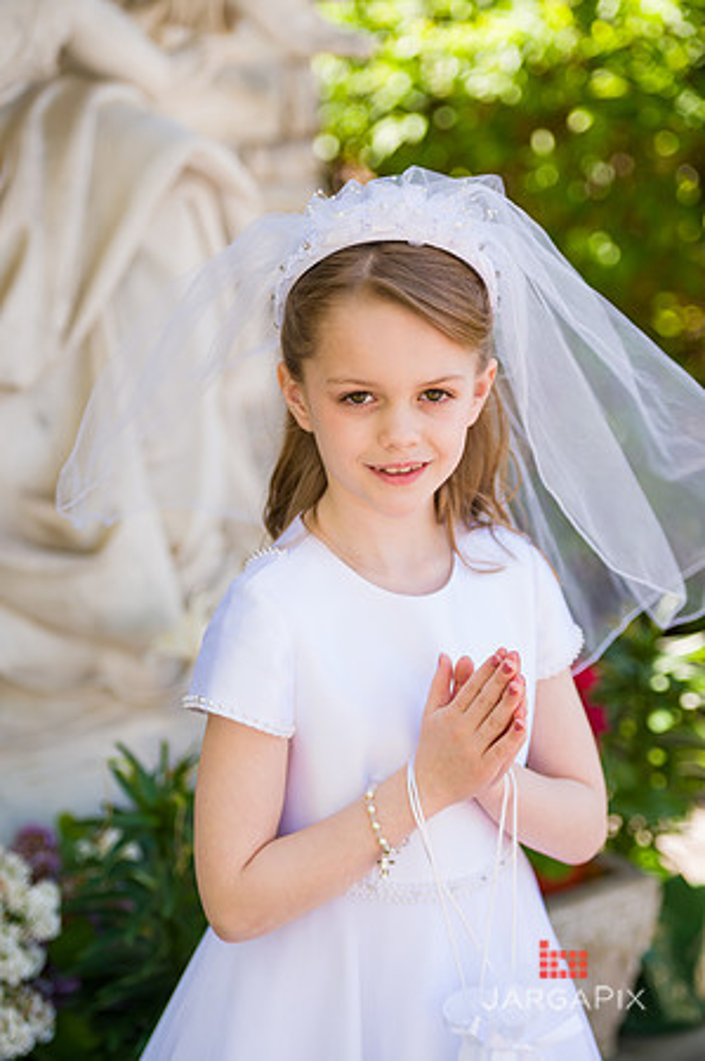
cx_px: 352
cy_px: 530
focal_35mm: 82
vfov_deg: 24.8
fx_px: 2414
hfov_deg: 16.6
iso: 200
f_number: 3.2
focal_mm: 82
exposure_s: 1/500
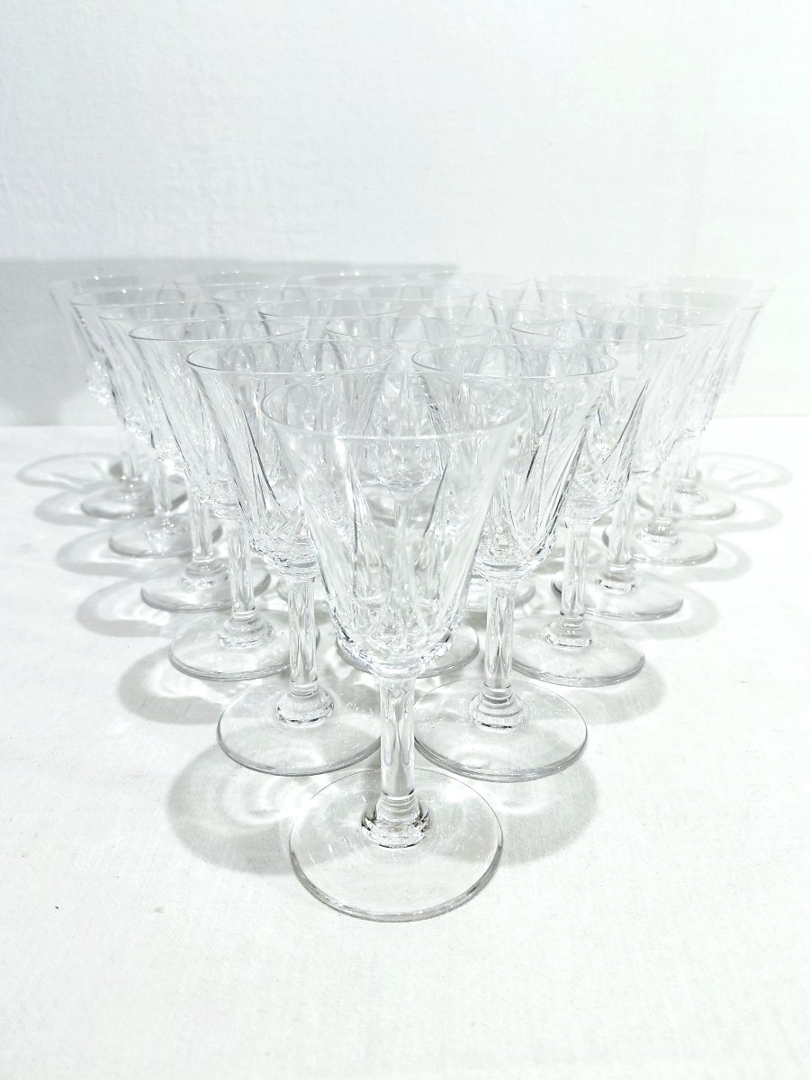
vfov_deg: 69.4
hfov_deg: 54.9
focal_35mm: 25
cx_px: 405
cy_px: 540
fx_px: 780
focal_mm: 4.69
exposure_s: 1/233
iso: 50
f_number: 1.8
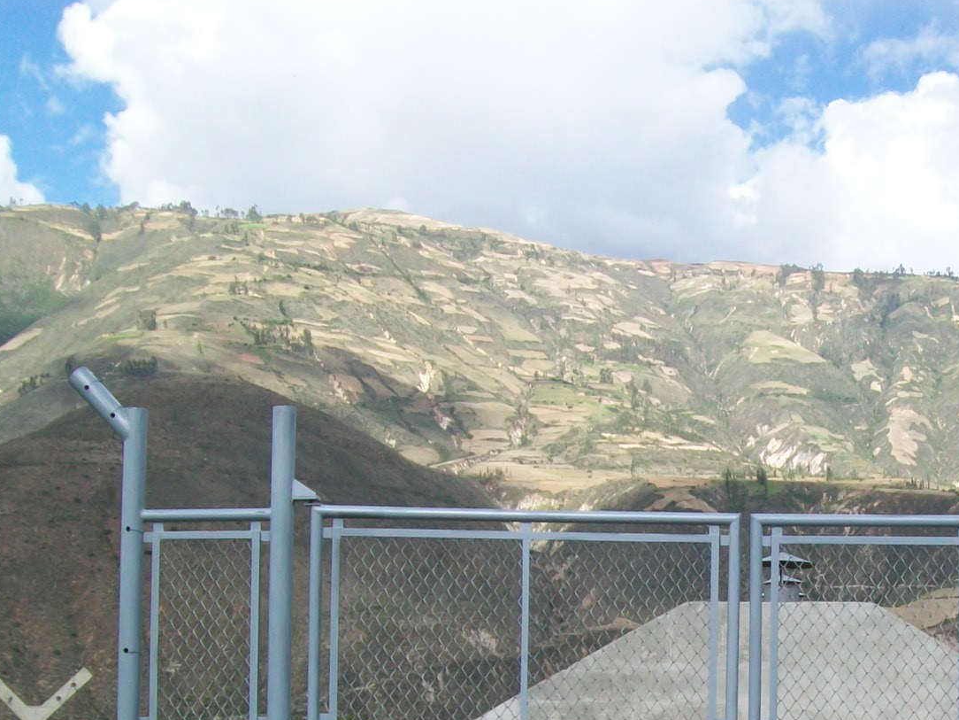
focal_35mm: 68
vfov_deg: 21.1
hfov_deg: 27.8
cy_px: 658
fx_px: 1884
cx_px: 815
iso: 64
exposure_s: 1/320
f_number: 4.8
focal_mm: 6
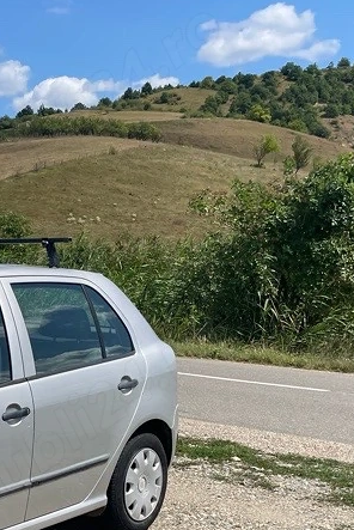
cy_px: 428
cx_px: -140
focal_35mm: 61
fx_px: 898
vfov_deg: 31.9
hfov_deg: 20.0
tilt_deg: -8.8
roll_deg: -3.7
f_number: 1.6
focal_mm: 4.2
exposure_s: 1/4292
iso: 32
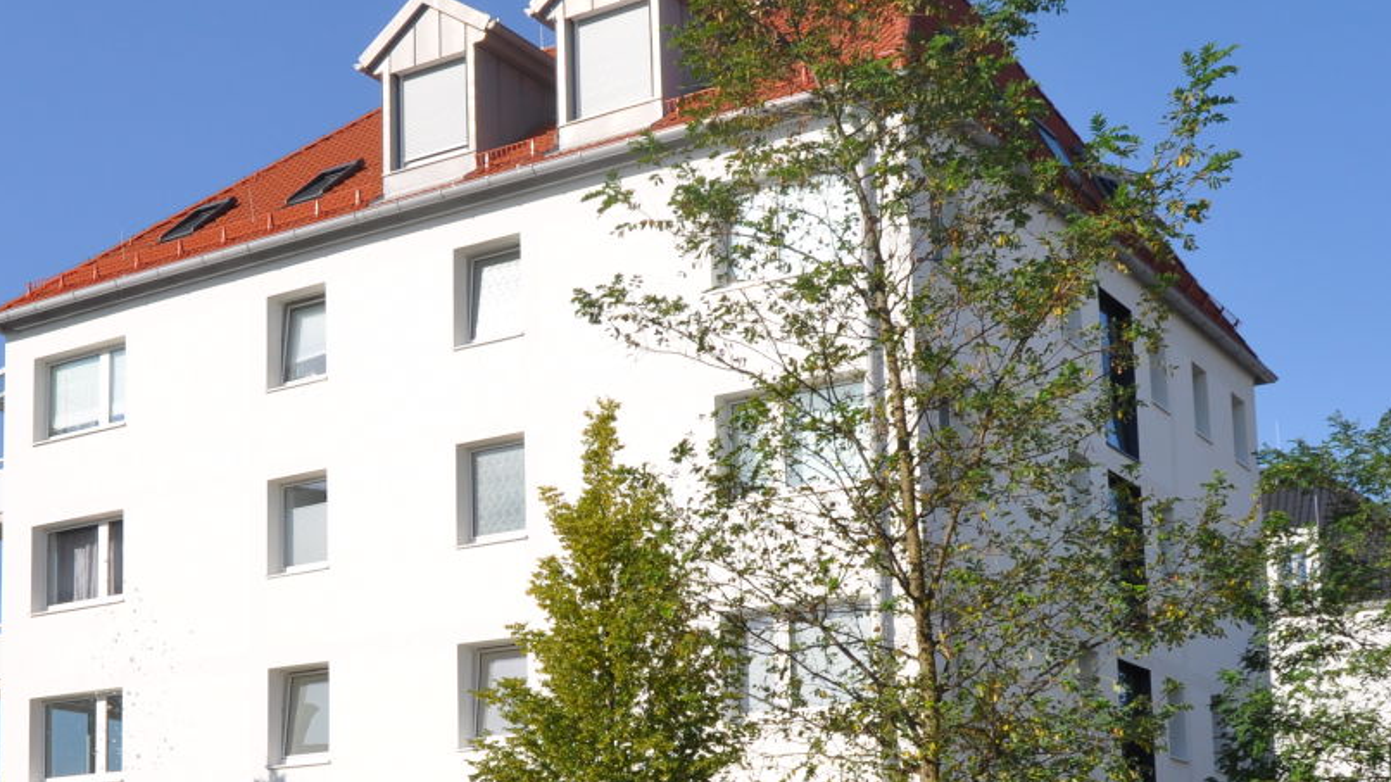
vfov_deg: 20.6
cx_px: 373
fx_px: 2102
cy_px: 722
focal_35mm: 57
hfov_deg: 35.9
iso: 200
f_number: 10
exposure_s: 1/400
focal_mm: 18
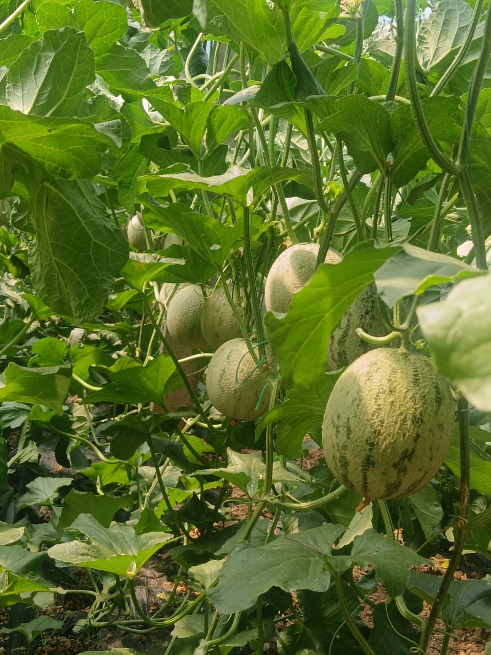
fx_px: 984
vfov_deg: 36.8
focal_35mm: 52
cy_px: 328
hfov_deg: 28.0
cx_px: 246
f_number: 1.8
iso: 100
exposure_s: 1/105
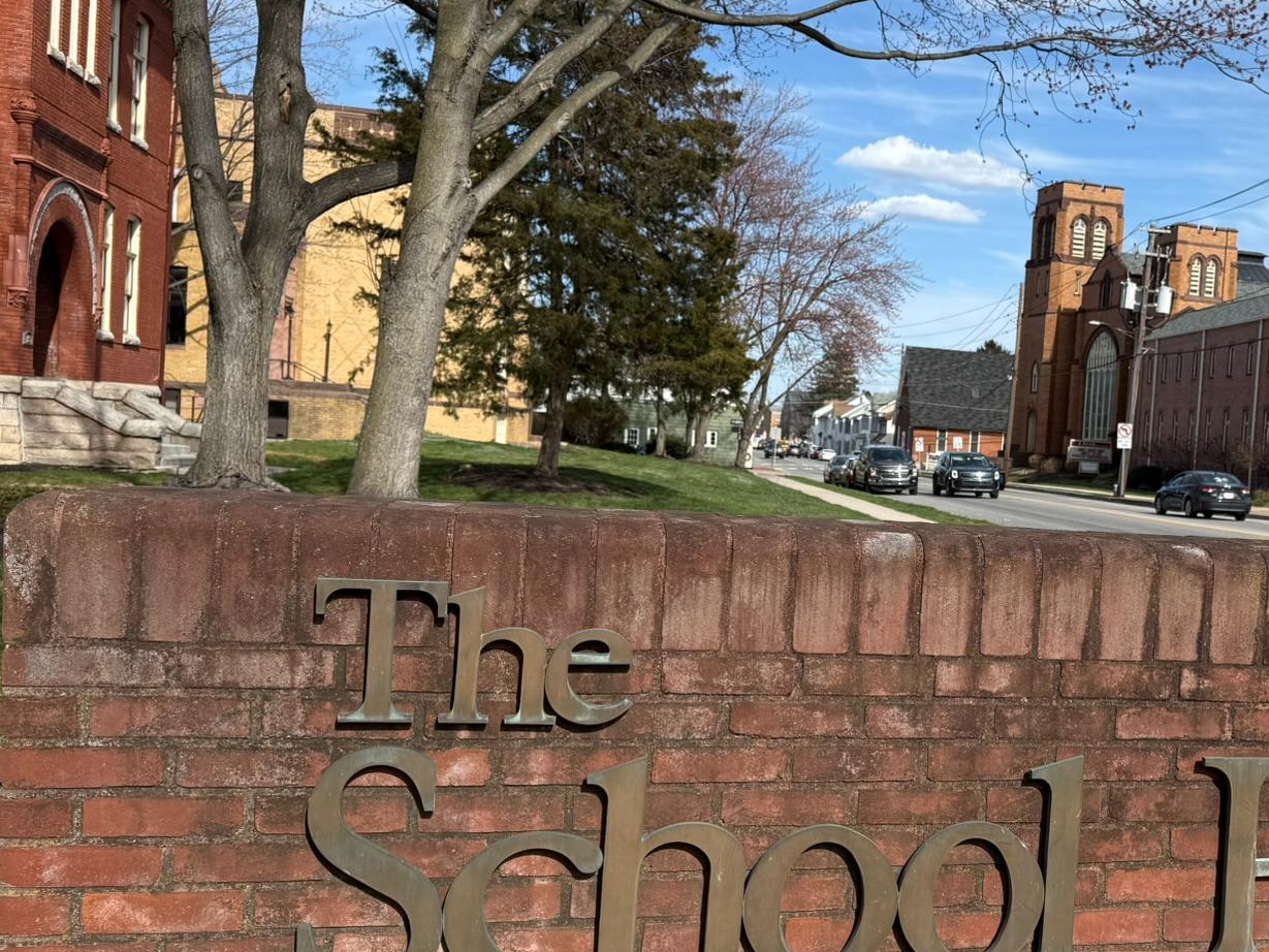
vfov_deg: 35.9
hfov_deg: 44.8
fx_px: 1467
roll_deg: -2.7
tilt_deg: -0.9
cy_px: 510
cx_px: 991
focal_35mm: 40
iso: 80
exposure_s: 1/4167
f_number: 1.78
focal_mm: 6.76
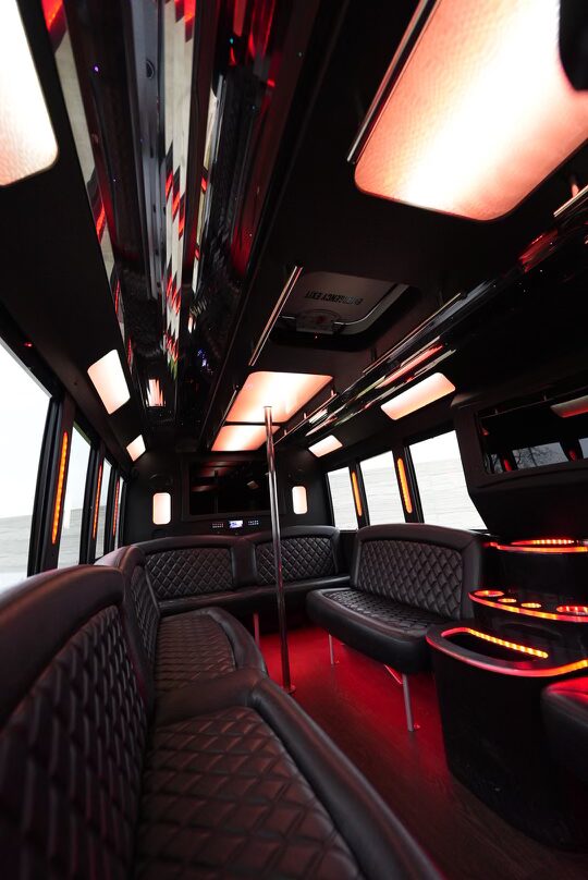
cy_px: 440
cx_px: 294
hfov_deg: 81.3
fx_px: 342
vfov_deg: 104.2
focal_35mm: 14
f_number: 2.5
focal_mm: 14
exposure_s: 1/160
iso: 1250
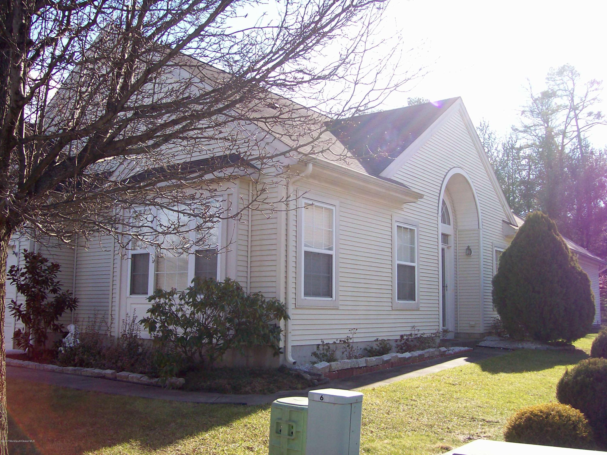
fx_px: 631
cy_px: 228
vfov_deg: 39.6
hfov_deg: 51.4
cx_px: 304
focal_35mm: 36
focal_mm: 6
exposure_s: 1/829
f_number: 2.7
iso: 80
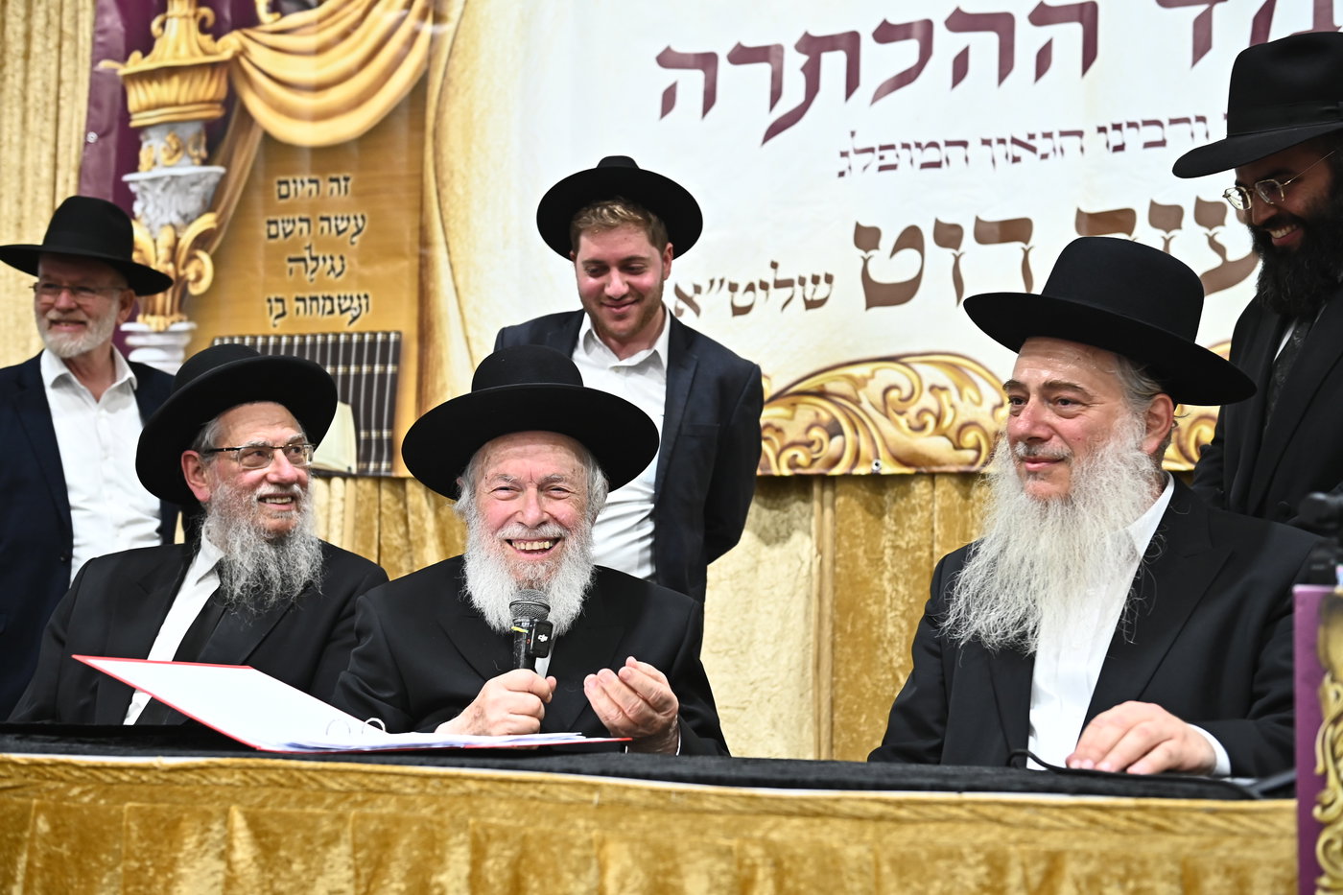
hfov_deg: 41.1
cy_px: 448
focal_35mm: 48
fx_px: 1790
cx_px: 672
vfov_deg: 28.1
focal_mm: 48
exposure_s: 1/200
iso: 1600
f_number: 3.5
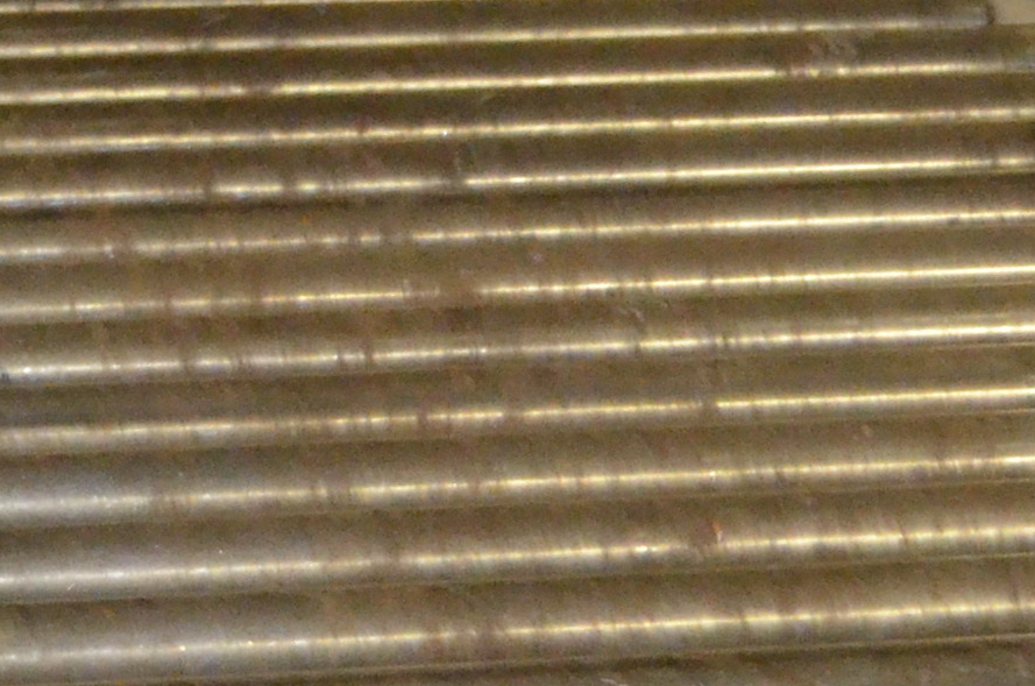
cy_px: -211
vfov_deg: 5.1
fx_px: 7632
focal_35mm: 266
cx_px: -139
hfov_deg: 7.7
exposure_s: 1/60
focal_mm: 32
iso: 3200
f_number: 4.8
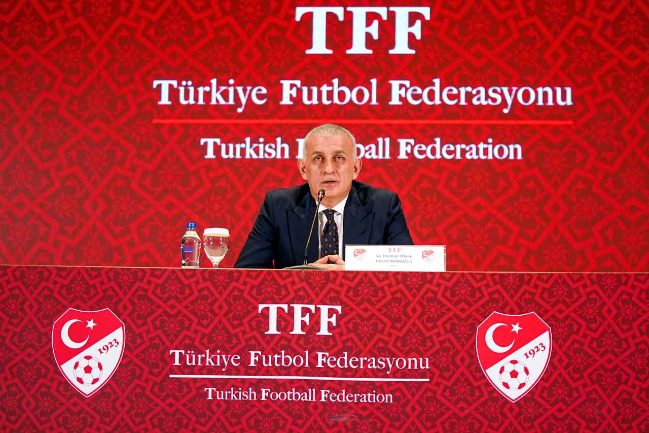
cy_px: 216
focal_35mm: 78
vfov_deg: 17.5
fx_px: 1406
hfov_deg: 26.0
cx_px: 324
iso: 1250
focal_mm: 78
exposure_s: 1/250
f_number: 2.8
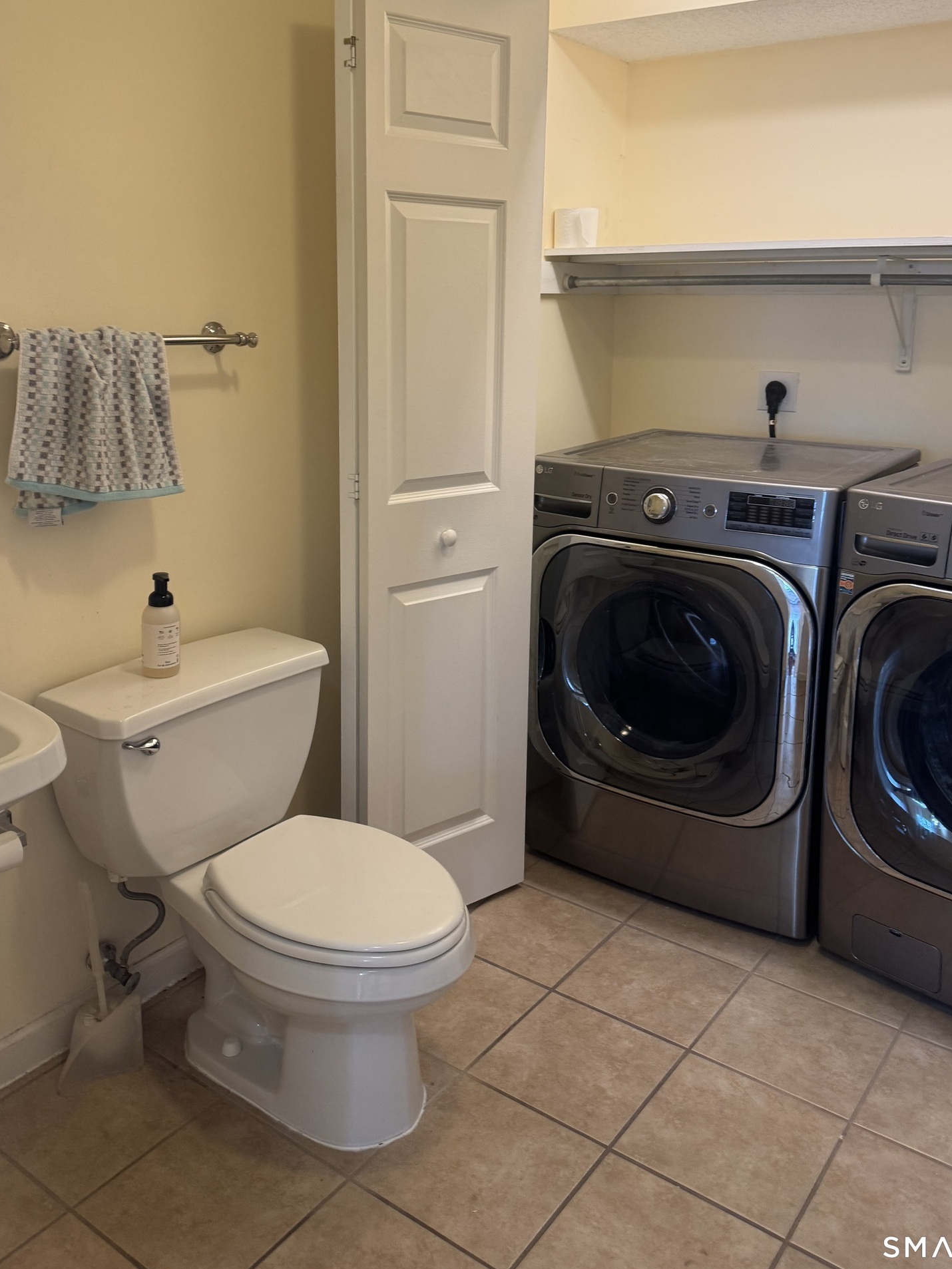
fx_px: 1064
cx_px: 485
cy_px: 506
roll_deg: -0.6
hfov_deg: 48.2
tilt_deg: -12.0
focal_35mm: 29
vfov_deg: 61.1
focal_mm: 6.76
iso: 160
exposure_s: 1/60
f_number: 1.78
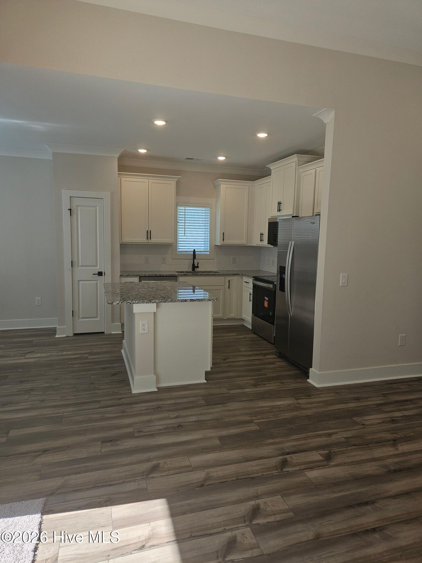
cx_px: 211
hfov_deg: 58.9
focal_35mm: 23
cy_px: 282
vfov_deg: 73.9
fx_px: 374
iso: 25
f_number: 1.8
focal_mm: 5.4
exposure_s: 1/121
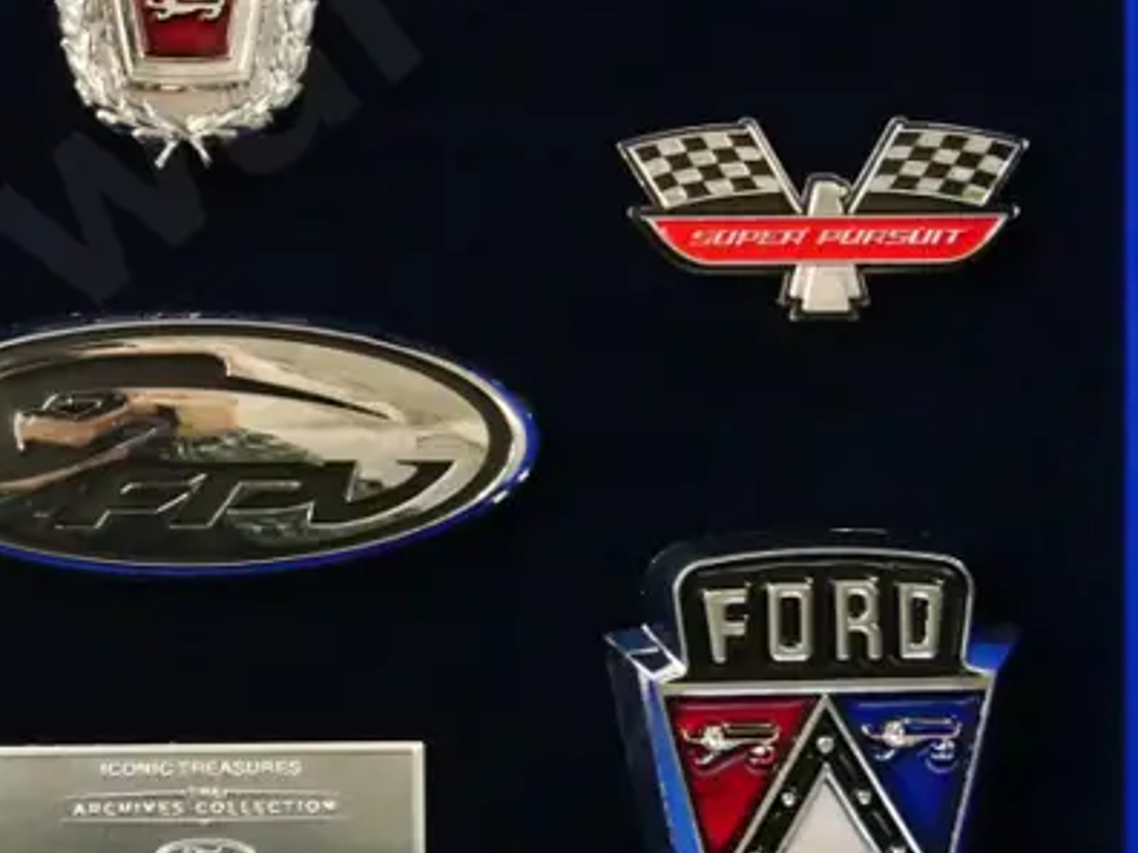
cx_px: 158
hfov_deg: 16.4
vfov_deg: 12.4
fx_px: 3912
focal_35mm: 119
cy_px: 161
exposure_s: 1/80
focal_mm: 23
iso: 3200
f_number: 5.6
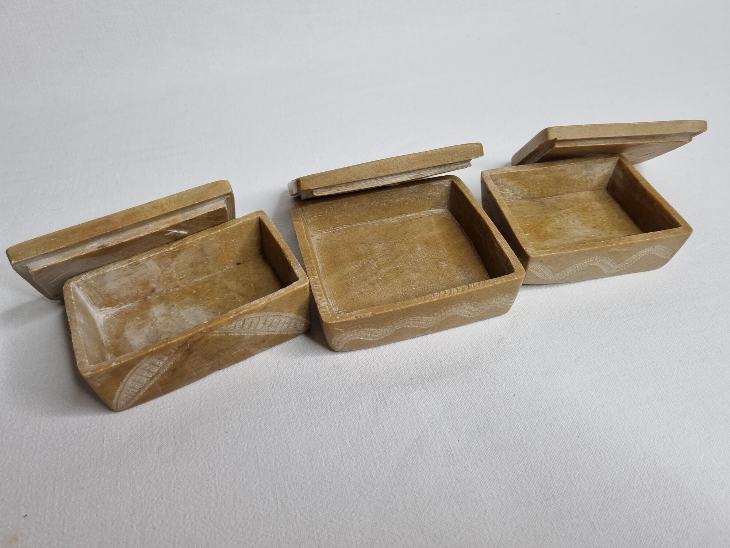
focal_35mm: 26
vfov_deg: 53.1
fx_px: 548
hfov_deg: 67.3
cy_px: 274
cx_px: 365
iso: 50
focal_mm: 5.4
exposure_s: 1/118
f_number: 1.8
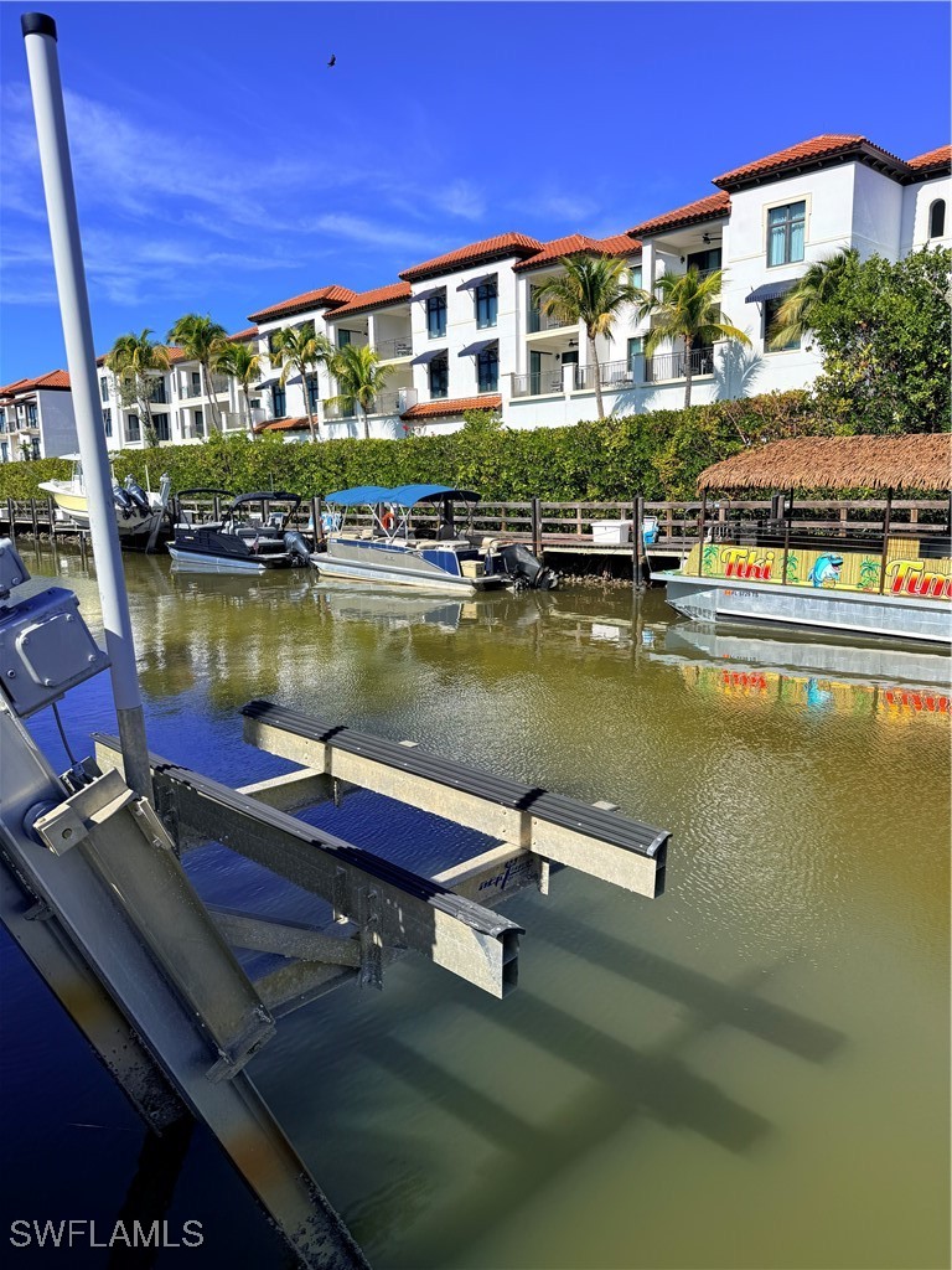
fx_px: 880
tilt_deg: -9.3
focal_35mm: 24
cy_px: 635
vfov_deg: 71.6
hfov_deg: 56.8
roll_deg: +0.6
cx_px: 476
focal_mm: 6.76
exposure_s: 1/4673
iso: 80
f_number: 1.78
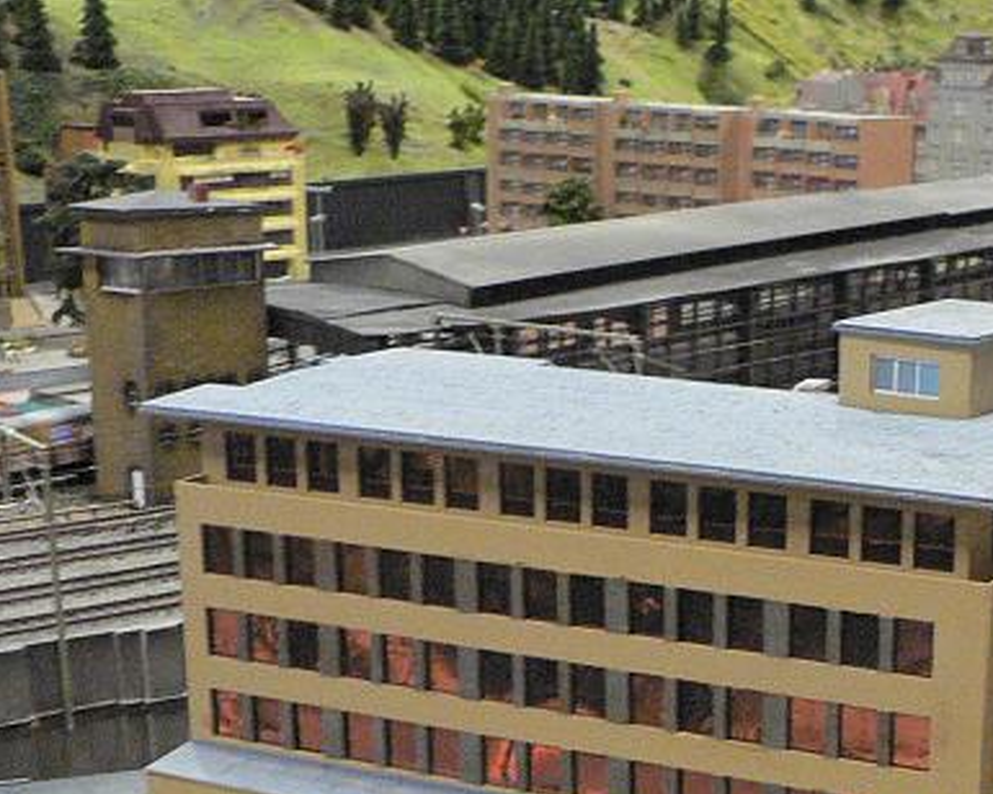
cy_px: 647
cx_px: 980
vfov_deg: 20.7
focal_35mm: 73
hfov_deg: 24.9
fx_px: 2145
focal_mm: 6
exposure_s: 1/20
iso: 400
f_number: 2.8
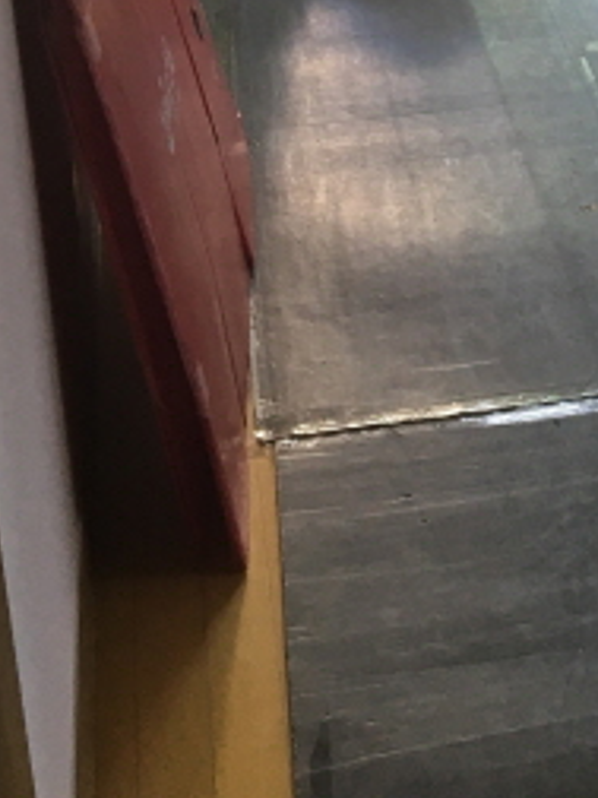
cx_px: 769
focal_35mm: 83
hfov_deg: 16.8
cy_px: -16
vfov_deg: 22.6
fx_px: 1912
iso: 32
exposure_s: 1/30
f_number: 2.2
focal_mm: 4.15
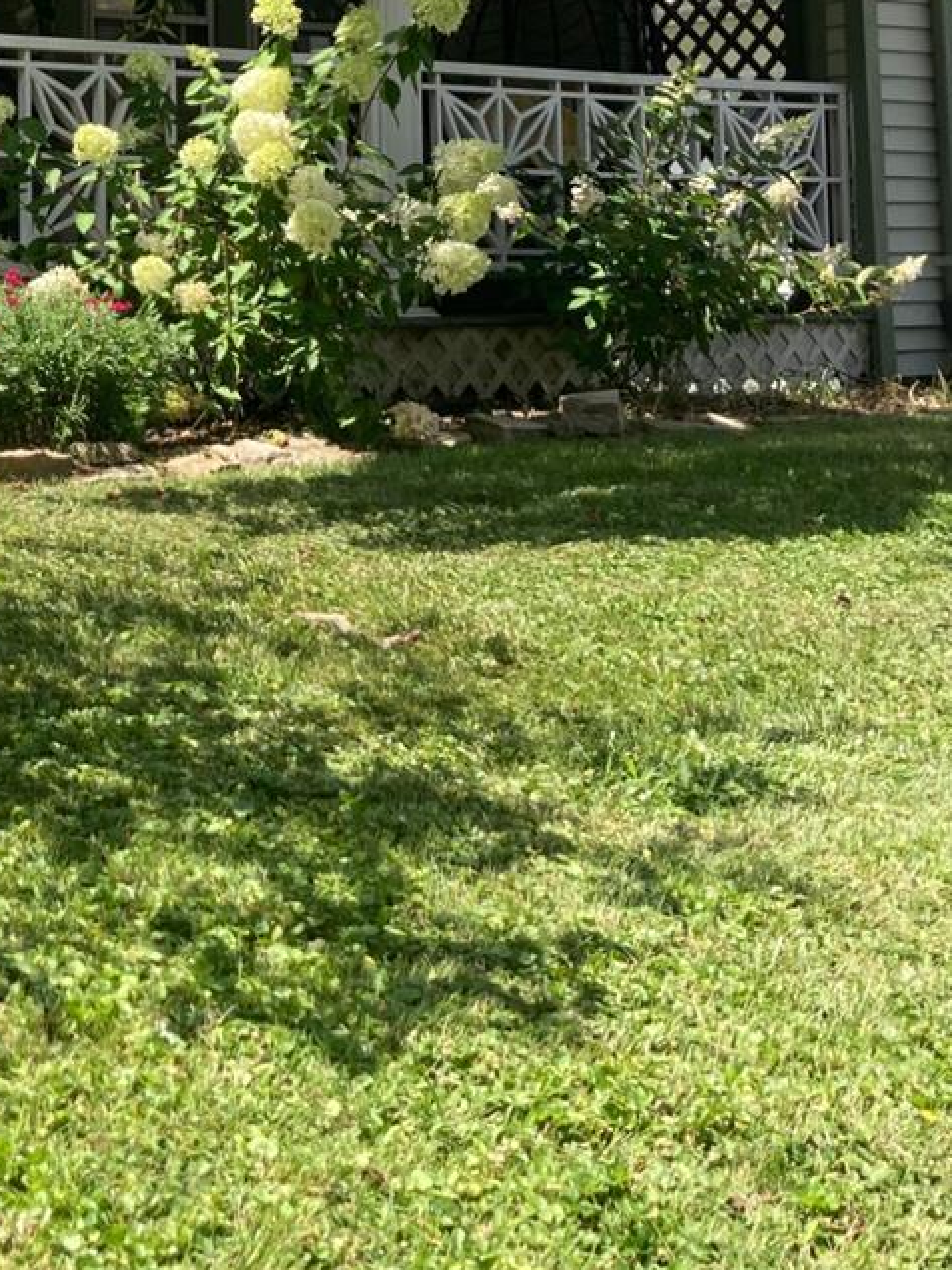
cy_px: 166
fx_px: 2420
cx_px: -119
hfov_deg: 21.1
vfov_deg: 28.4
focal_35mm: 66
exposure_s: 1/813
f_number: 1.8
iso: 20
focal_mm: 3.99
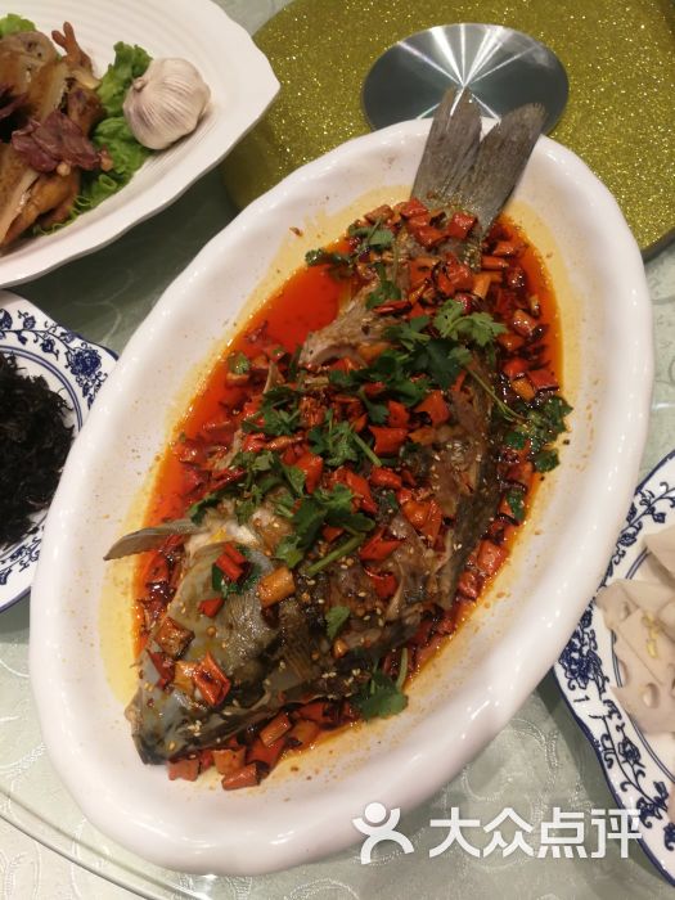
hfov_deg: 51.4
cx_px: 338
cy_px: 450
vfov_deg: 65.3
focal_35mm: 27
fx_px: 702
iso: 160
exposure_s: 1/50
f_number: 2.2
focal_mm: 3.95
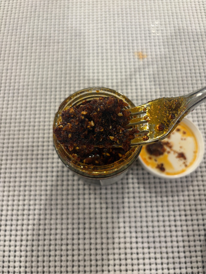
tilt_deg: -72.6
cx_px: 103
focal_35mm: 26
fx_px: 206
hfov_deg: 53.1
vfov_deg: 67.3
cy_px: 137
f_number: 1.6
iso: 160
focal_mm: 5.96
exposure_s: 1/60
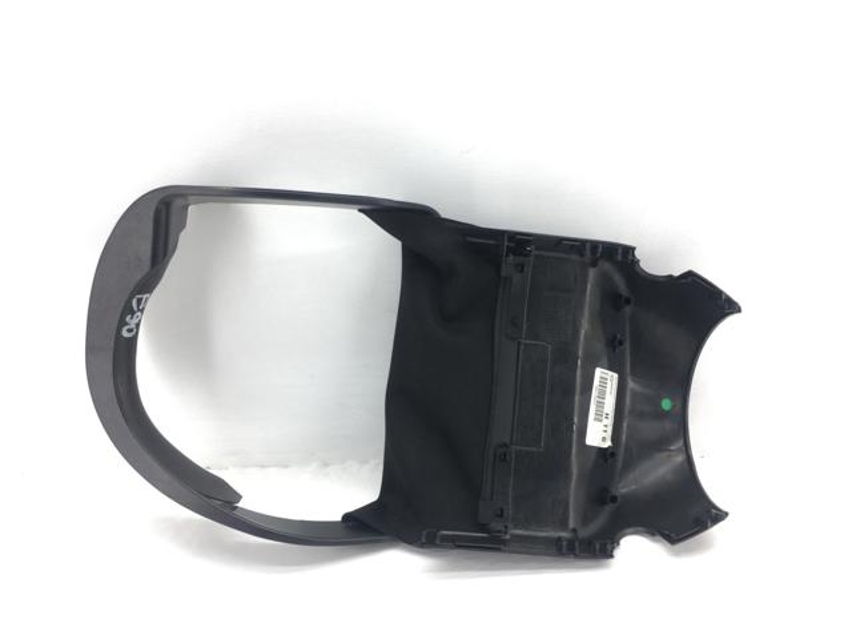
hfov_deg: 61.7
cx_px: 426
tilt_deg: -18.7
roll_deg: +2.9
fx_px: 714
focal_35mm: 29
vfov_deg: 48.2
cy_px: 320
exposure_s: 1/100
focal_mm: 4.15
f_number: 2.2
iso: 40
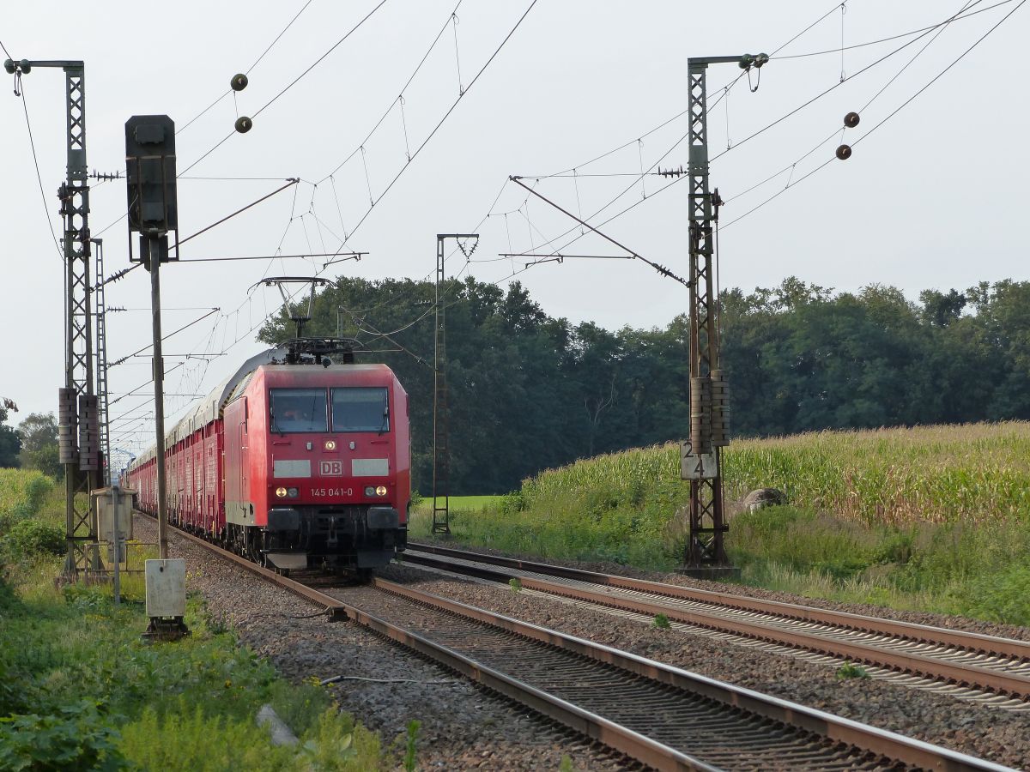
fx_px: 5058
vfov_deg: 8.7
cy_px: 386
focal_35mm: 170
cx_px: 515
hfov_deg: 11.6
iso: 160
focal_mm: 30.6
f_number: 4
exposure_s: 1/500
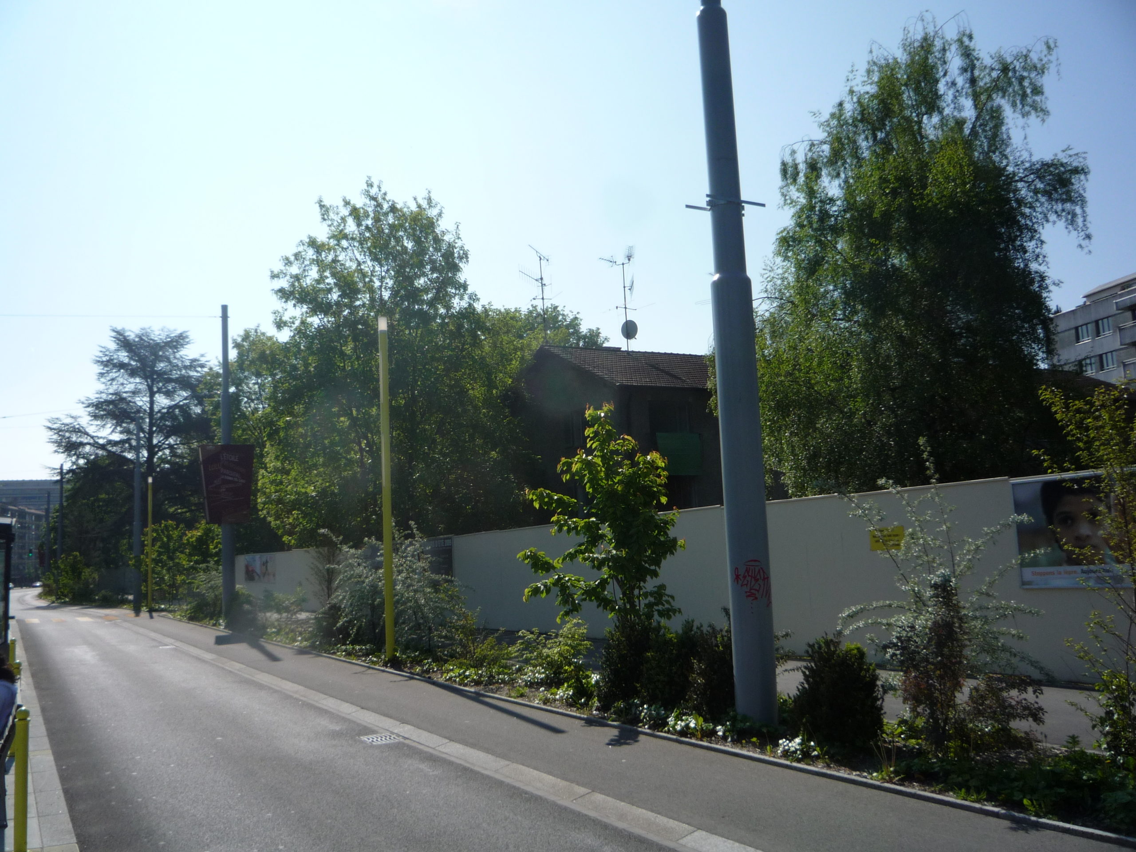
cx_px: 568
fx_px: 985
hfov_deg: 60.0
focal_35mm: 30
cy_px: 426
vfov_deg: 46.8
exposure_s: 1/500
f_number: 5.6
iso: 100
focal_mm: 5.2
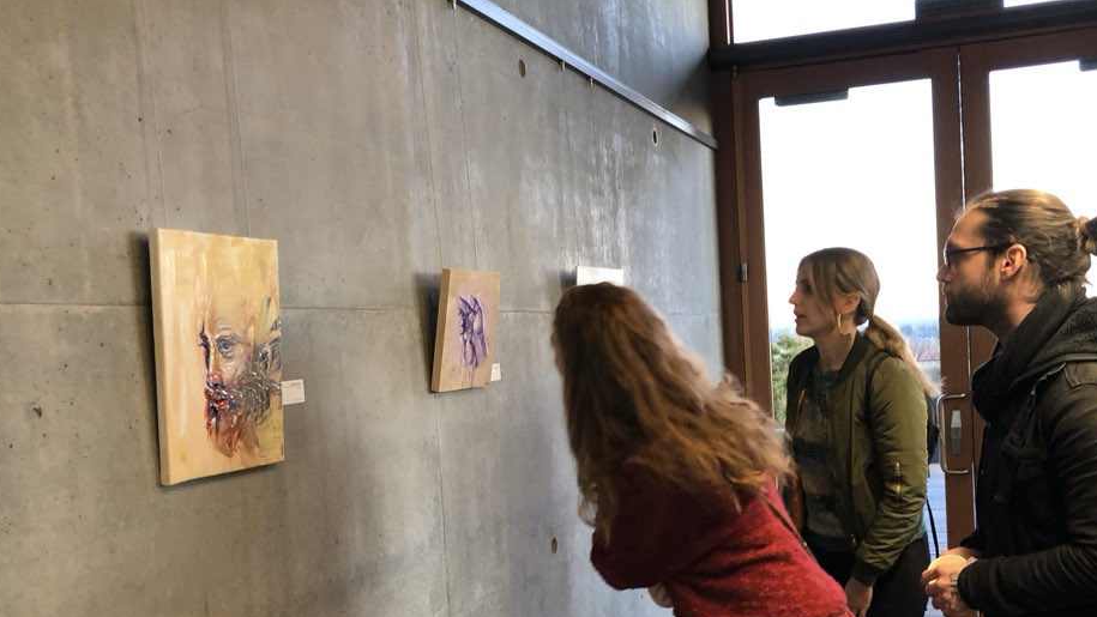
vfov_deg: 29.5
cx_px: 644
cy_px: 422
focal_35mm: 40
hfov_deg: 50.2
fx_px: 1164
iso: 200
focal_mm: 3.99
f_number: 1.8
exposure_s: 1/60
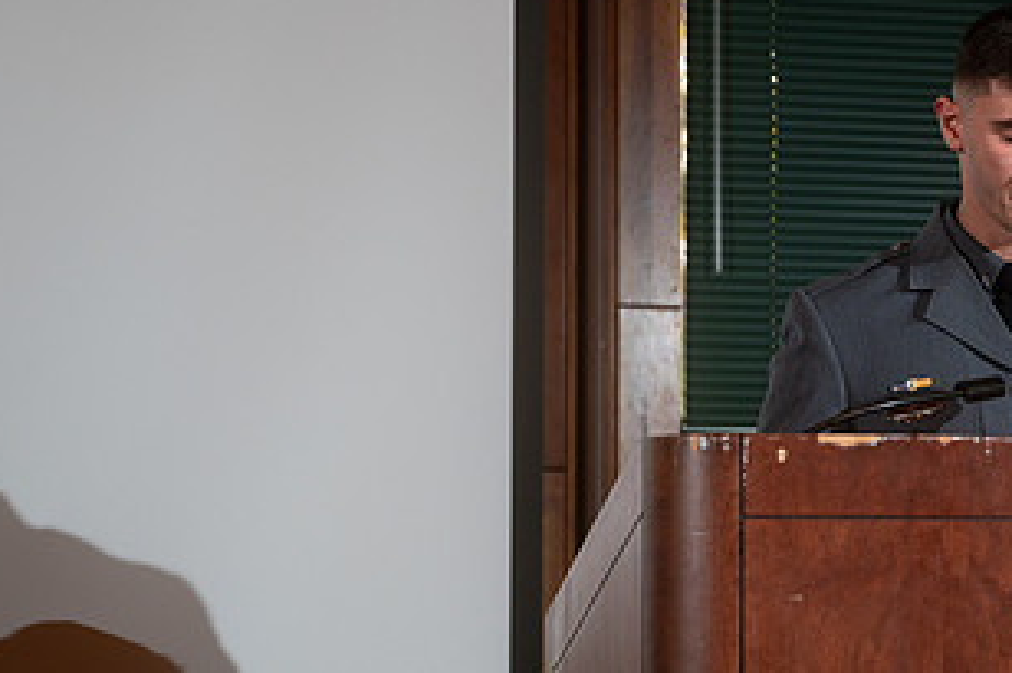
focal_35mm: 132
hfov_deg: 15.4
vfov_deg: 10.4
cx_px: 825
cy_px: 401
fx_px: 3709
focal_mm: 70
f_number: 4
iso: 1000
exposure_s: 1/200
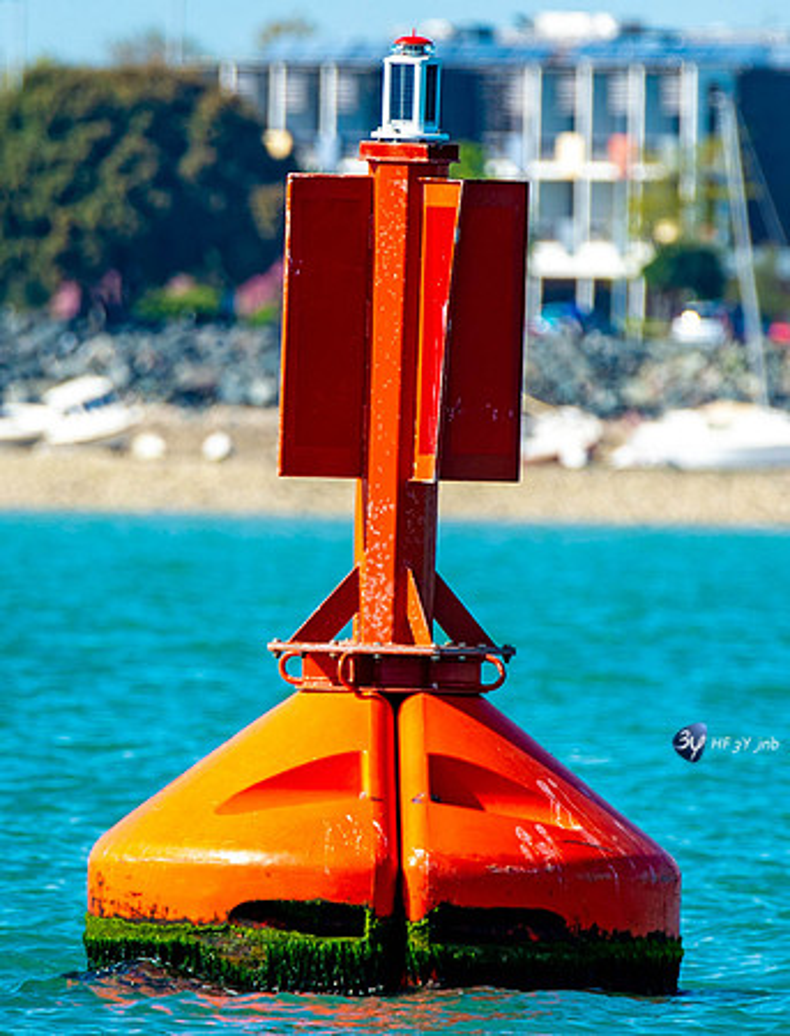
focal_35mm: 1193
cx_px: 517
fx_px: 35916
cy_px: 200
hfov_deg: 1.3
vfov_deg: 1.7
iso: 400
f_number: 9
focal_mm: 500
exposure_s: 1/640
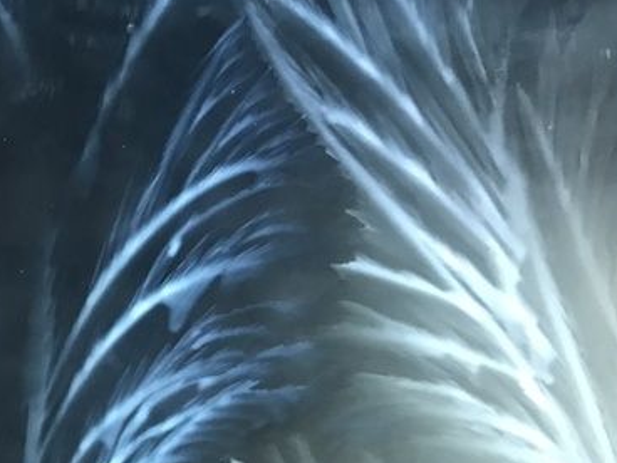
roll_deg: -1.1
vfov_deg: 23.6
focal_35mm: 62
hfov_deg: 29.5
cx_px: 28
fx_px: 1105
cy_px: 271
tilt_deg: -24.2
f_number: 1.8
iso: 64
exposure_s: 1/15
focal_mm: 3.99
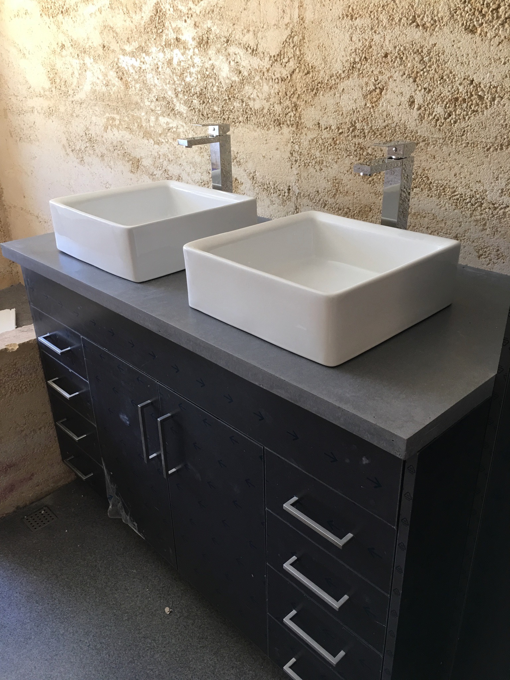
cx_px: 255
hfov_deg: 48.2
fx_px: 570
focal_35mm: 29
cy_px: 340
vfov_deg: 61.7
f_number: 2.2
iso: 40
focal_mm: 4.15
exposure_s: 1/17
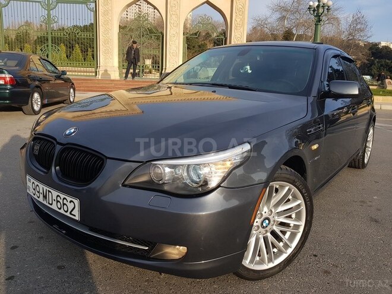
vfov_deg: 53.1
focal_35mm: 26
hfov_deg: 67.3
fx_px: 294
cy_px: 147
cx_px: 196
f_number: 1.7
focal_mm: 4.2
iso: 40
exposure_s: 1/1072
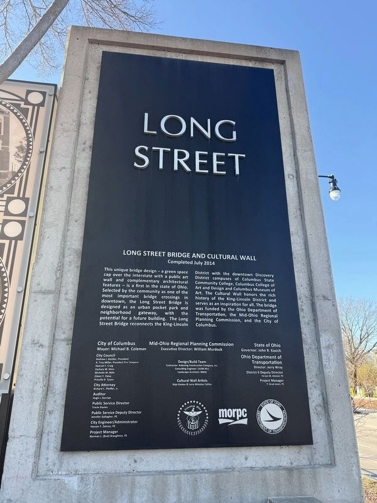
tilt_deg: +19.5
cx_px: 188
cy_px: 252
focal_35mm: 24
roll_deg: +1.2
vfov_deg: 71.6
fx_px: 349
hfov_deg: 56.8
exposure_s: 1/742
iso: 80
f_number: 1.78
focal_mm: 6.76
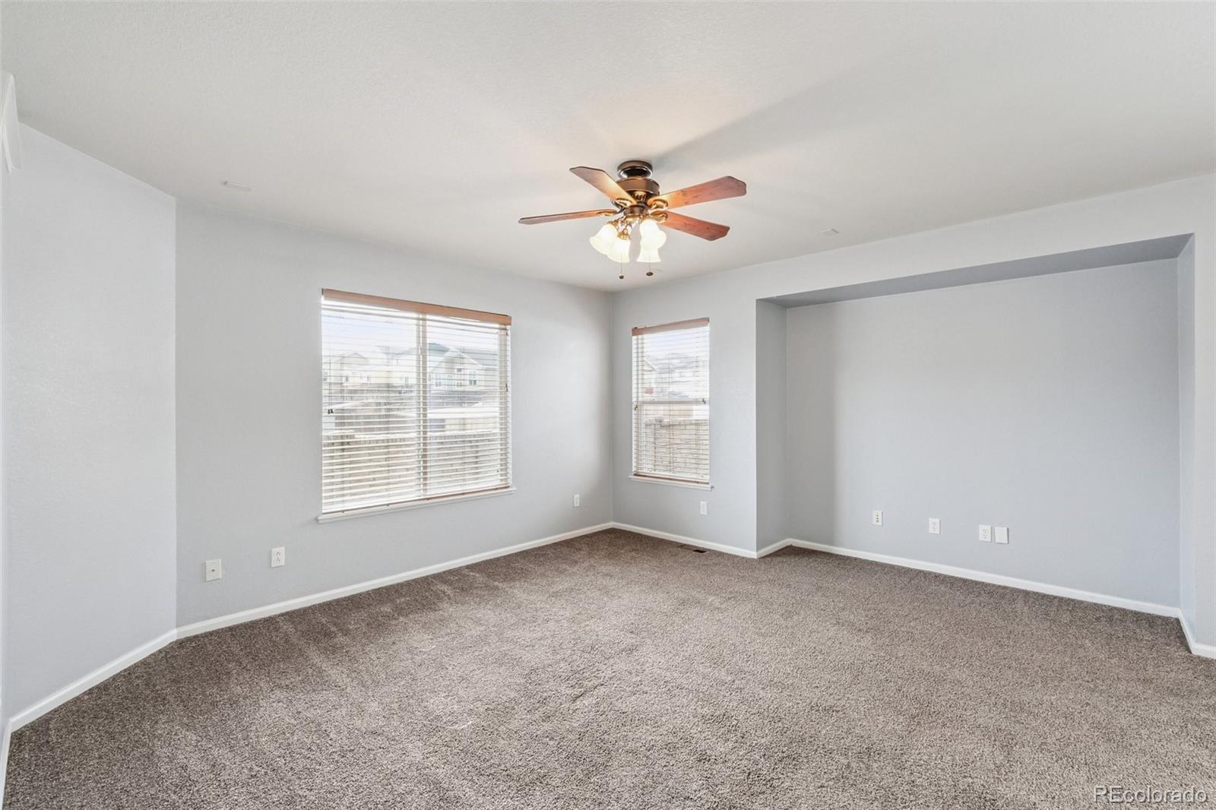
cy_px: 405
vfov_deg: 77.3
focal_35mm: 15
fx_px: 507
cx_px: 608
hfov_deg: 100.4
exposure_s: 1/30
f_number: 9
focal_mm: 10
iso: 640
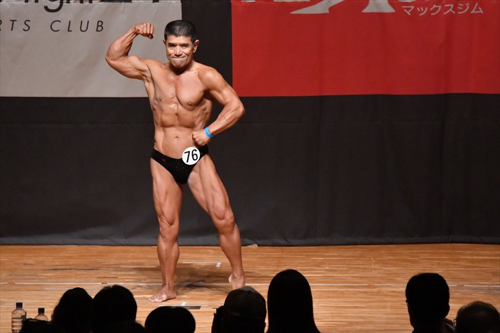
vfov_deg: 4.6
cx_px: 250
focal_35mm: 300
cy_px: 166
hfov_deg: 6.9
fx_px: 4165
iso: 10000
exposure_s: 1/400
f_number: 5.6
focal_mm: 200
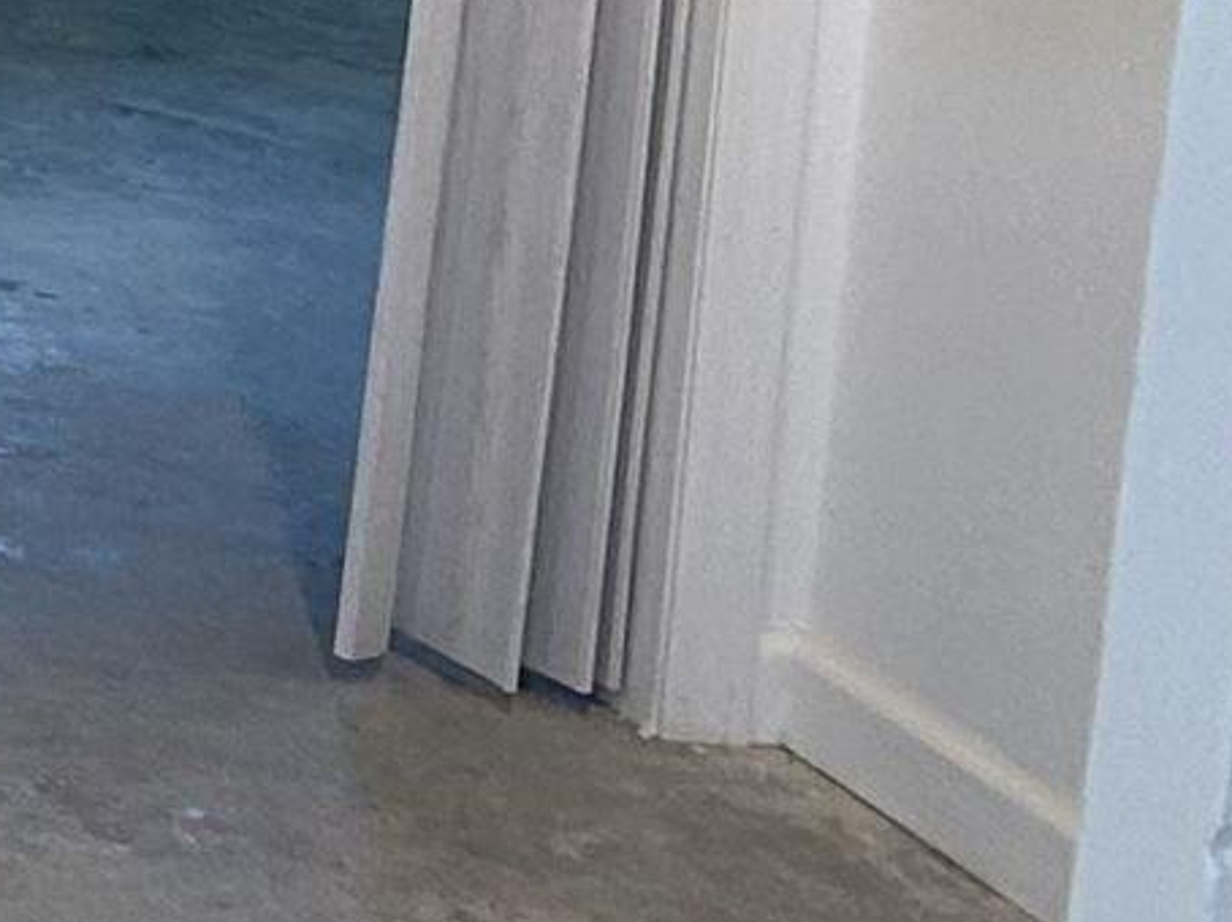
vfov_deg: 8.2
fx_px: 6261
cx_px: -2727
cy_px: -624
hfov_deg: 8.8
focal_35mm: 176
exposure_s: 1/60
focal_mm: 5.7
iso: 160
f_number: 1.5
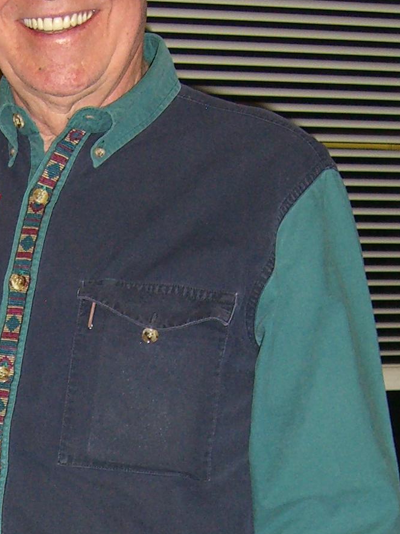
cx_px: -54
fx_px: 2034
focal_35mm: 132
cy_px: 616
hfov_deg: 11.1
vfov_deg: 14.5
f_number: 2.8
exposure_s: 1/60
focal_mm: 7.9
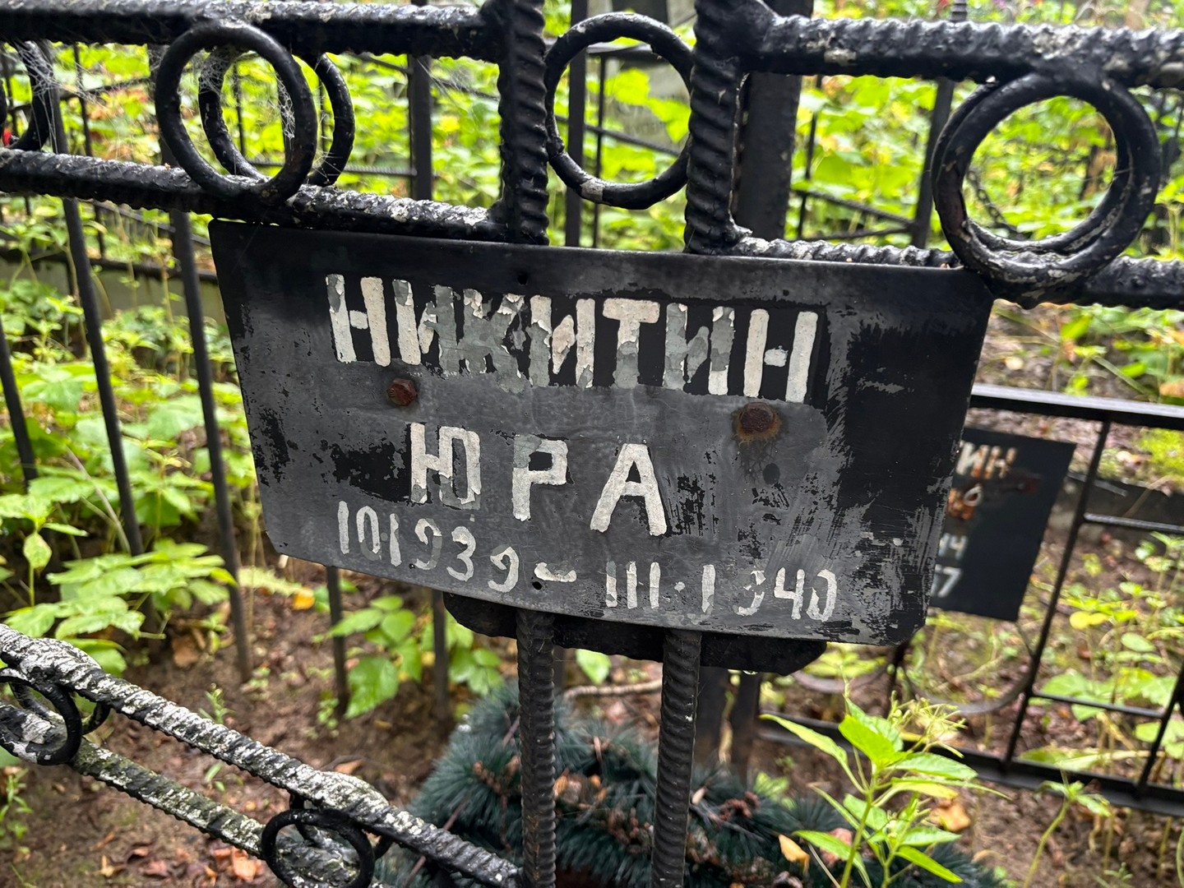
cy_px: 444
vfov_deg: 53.1
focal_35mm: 26
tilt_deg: -25.6
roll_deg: +0.9
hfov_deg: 67.3
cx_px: 592
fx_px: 889
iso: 160
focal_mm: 5.96
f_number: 1.6
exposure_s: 1/60
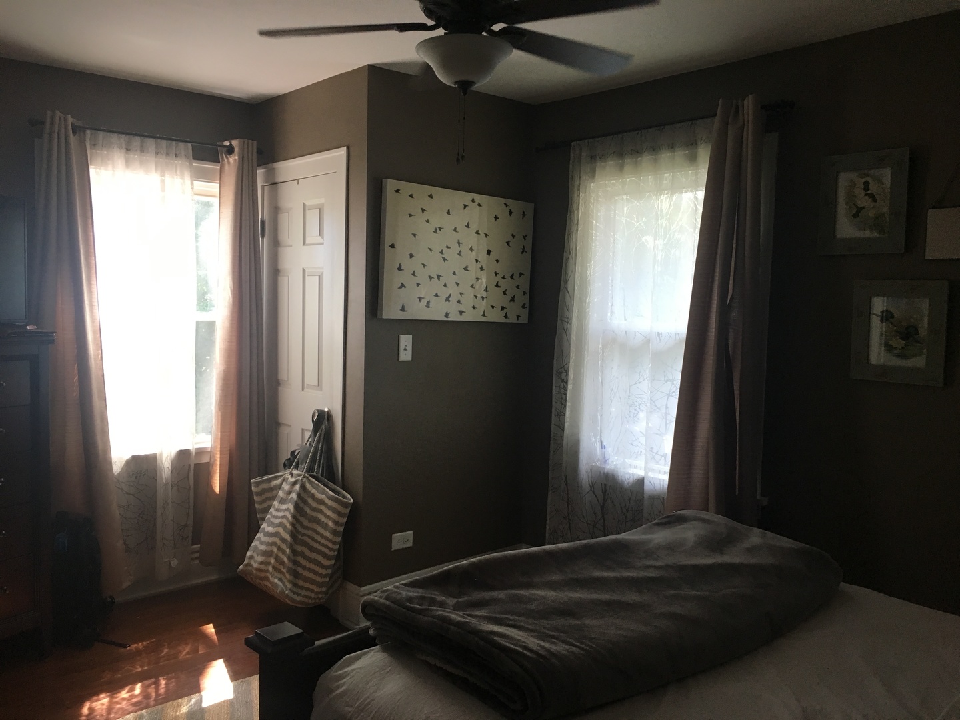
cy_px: 360
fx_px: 804
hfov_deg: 61.7
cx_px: 480
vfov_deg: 48.2
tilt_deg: -3.8
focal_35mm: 29
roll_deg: -0.2
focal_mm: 4.15
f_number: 2.2
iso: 40
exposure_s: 1/30
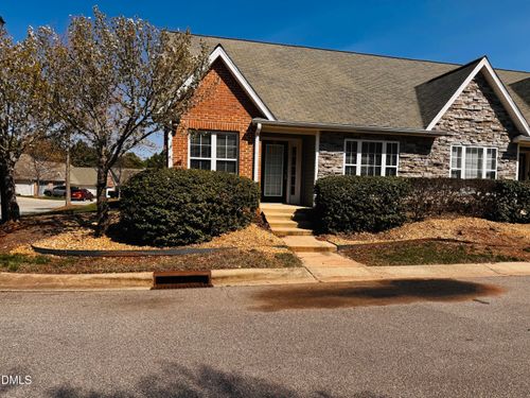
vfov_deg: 56.8
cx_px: 265
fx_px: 367
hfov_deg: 71.6
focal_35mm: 24
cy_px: 199
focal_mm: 6.76
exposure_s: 1/5348
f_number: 1.78
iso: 80
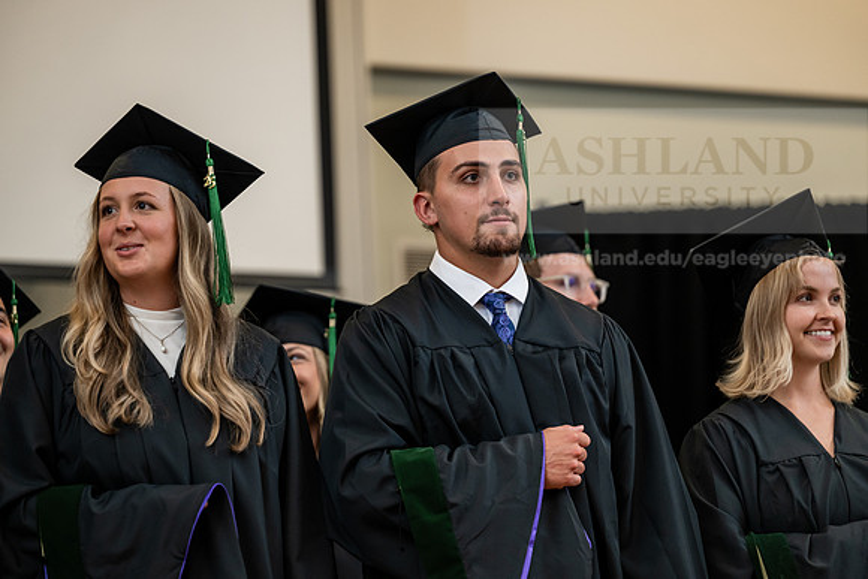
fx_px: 3979
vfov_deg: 8.3
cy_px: 290
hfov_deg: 12.4
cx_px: 434
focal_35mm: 165
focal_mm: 165
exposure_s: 1/160
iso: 1250
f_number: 3.2
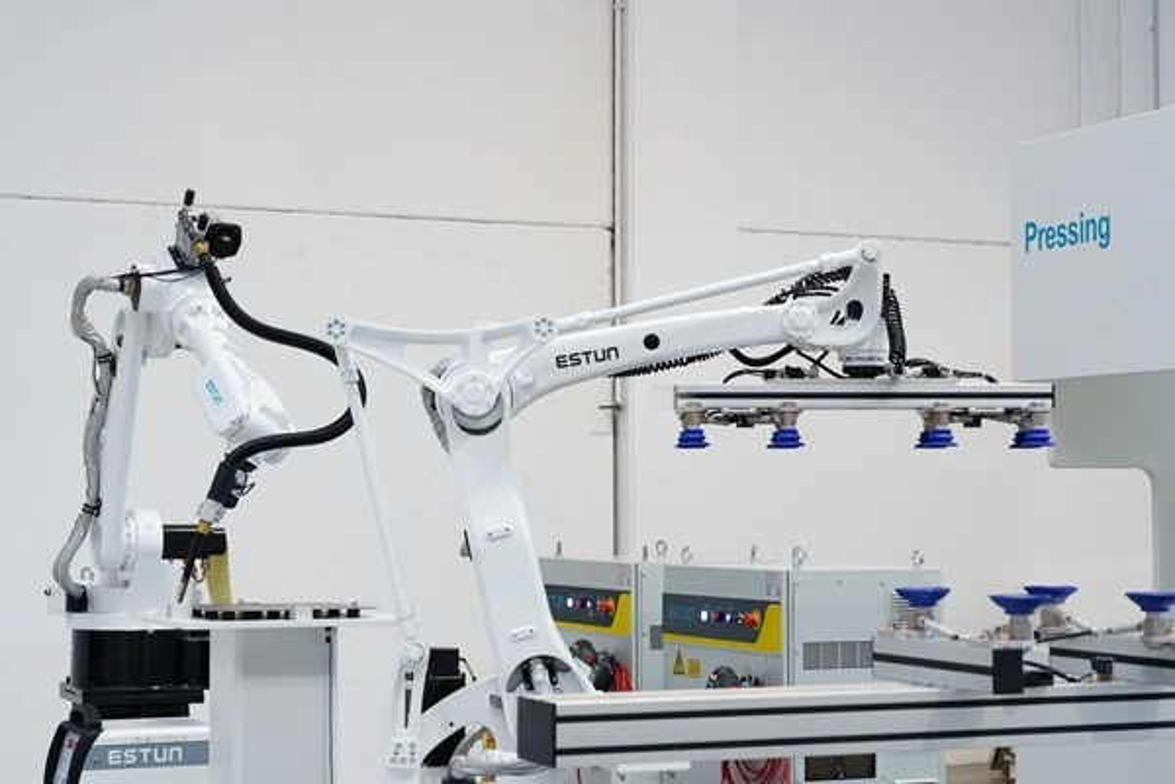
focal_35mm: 68
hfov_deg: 29.7
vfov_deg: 20.0
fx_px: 2219
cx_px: 588
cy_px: 392
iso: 800
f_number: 8
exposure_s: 1/20
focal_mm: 68
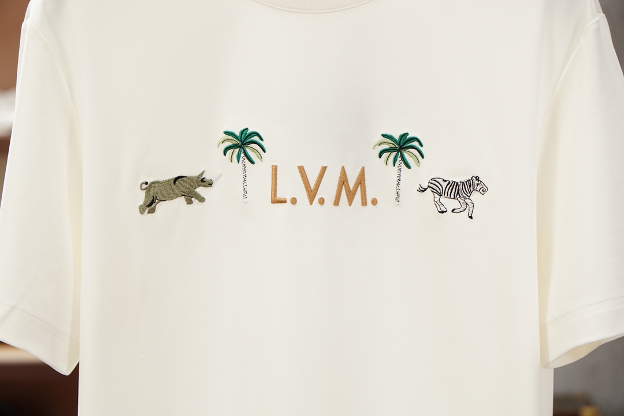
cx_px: 312
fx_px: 1716
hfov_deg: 20.6
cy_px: 208
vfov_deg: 13.8
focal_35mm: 99
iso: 400
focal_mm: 66
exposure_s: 1/125
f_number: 4
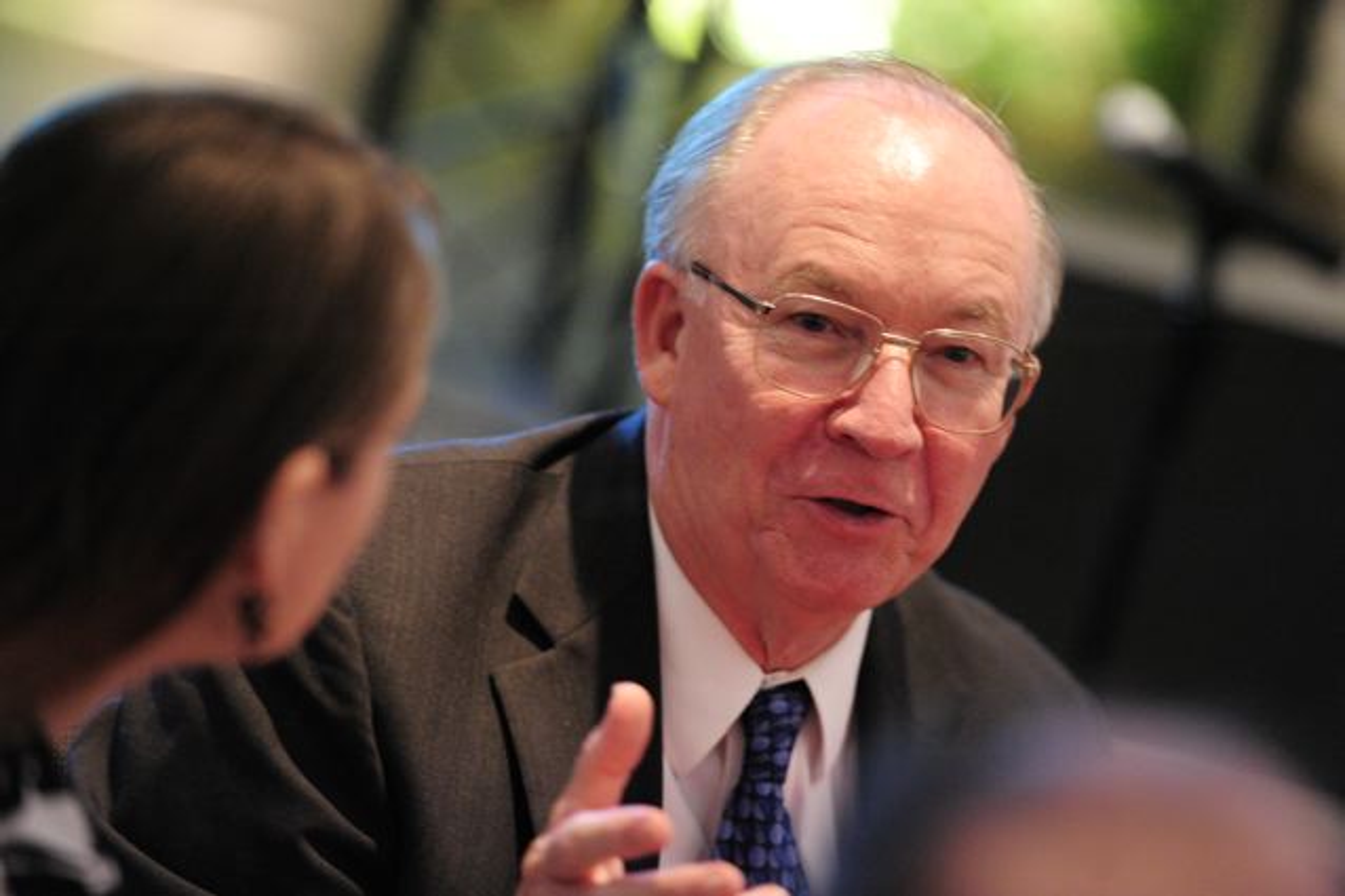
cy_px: 448
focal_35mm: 180
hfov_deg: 11.4
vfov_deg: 7.6
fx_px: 6723
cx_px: 672
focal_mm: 180
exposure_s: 1/50
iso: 6400
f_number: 2.8
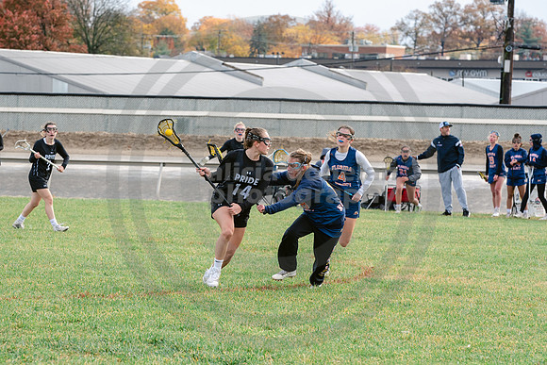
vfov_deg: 7.3
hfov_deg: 10.9
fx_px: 2869
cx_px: 214
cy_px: 241
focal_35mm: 189
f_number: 6.3
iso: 400
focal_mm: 130
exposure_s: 1/640
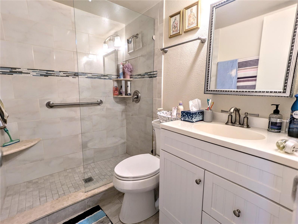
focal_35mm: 16
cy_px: 112
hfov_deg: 94.4
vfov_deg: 78.2
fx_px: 138
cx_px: 149
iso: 140
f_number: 2.2
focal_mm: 2.35
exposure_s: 1/60
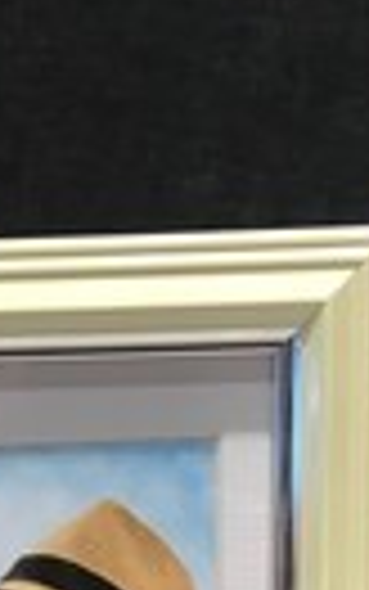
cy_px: 761
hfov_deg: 12.8
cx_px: 45
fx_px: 1639
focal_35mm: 102
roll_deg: +4.2
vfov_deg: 18.9
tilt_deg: -32.6
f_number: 1.8
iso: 32
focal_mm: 3.99
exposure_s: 1/33
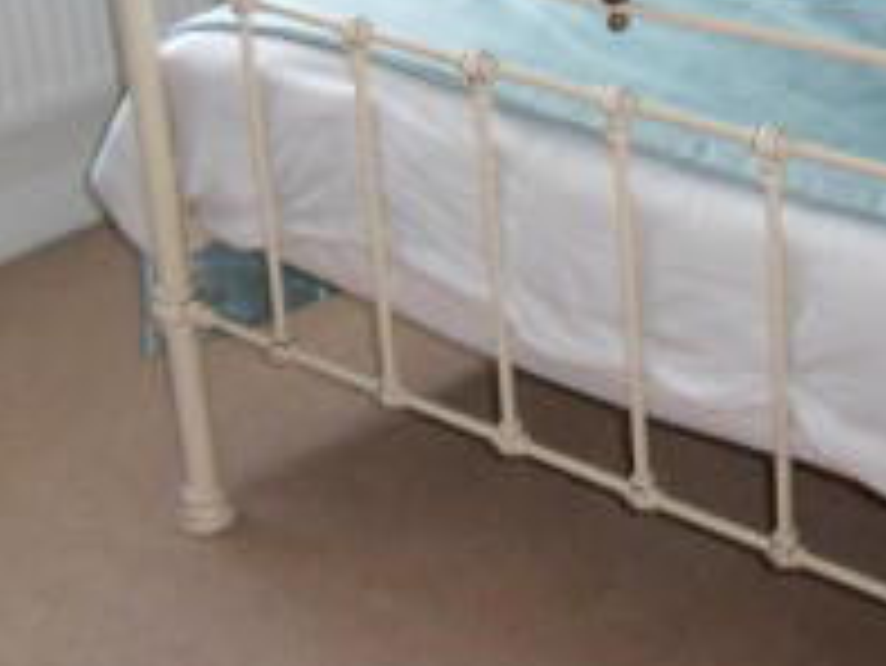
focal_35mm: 71
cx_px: 947
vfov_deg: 19.8
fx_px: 1818
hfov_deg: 25.6
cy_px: -83
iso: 200
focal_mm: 4.2
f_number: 3.3
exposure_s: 1/30
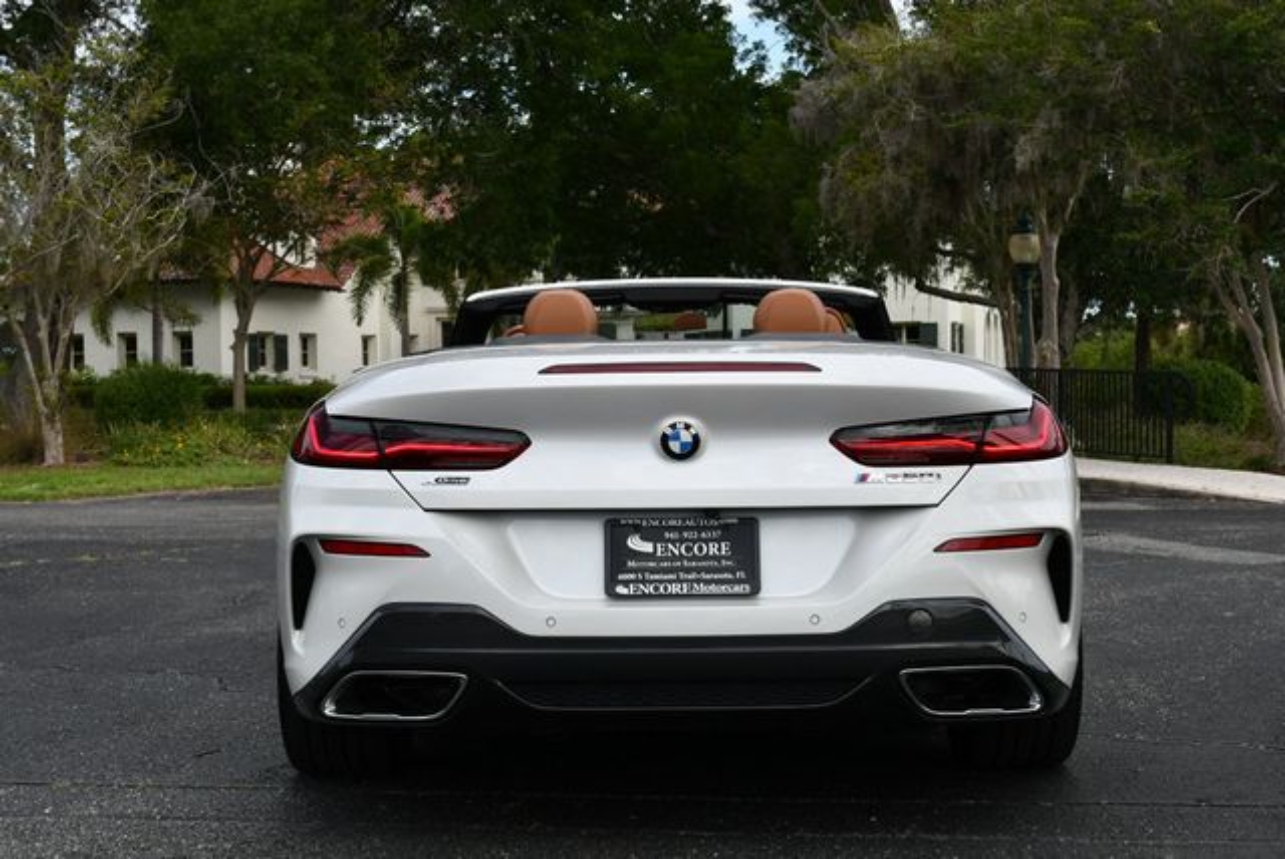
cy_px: 430
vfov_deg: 23.4
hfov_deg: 34.5
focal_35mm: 58
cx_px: 642
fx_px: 2072
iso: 160
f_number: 8
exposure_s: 1/250
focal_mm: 29
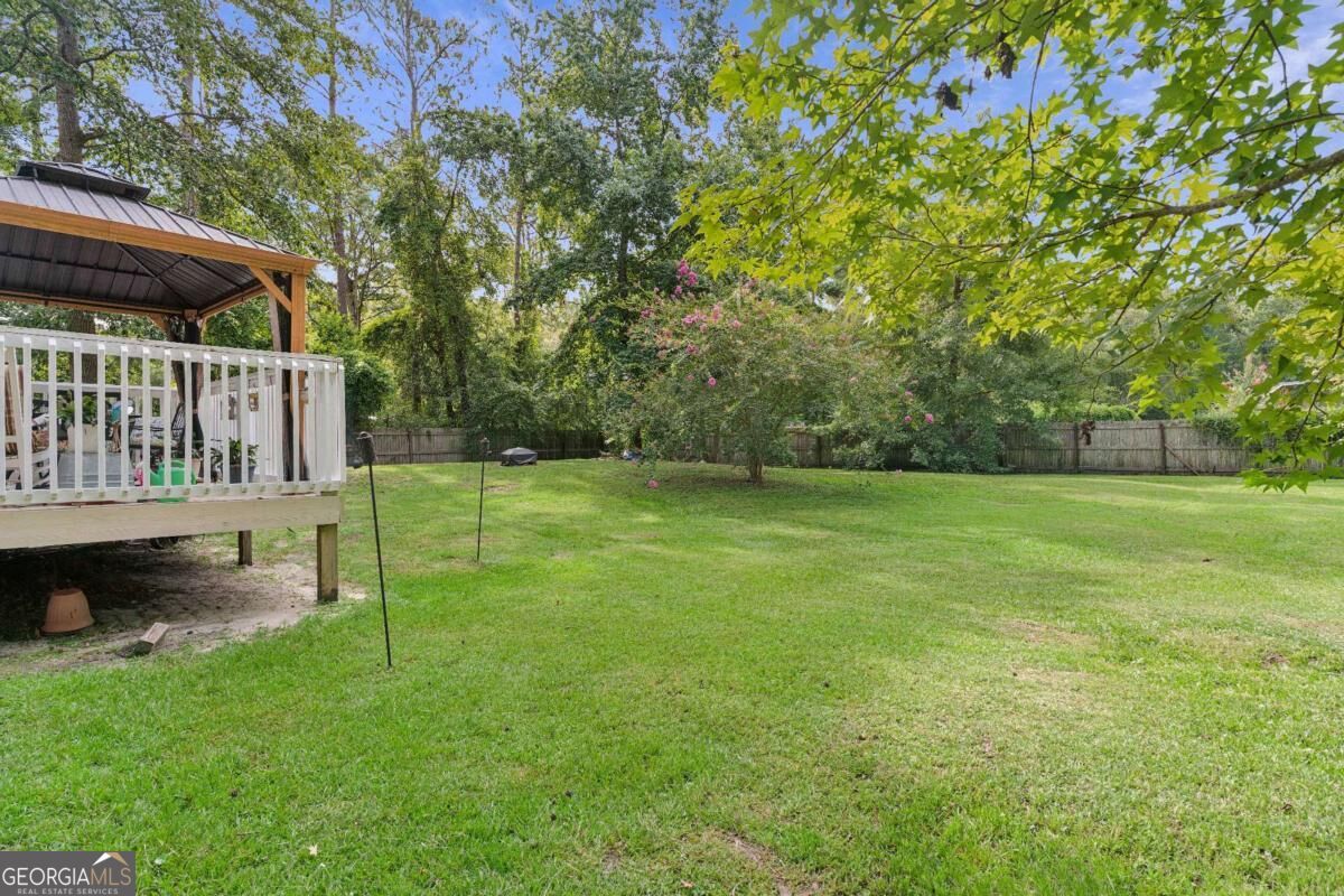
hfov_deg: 86.9
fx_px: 709
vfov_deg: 64.6
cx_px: 672
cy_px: 448
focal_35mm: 19
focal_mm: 19
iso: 250
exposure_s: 1/40
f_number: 8
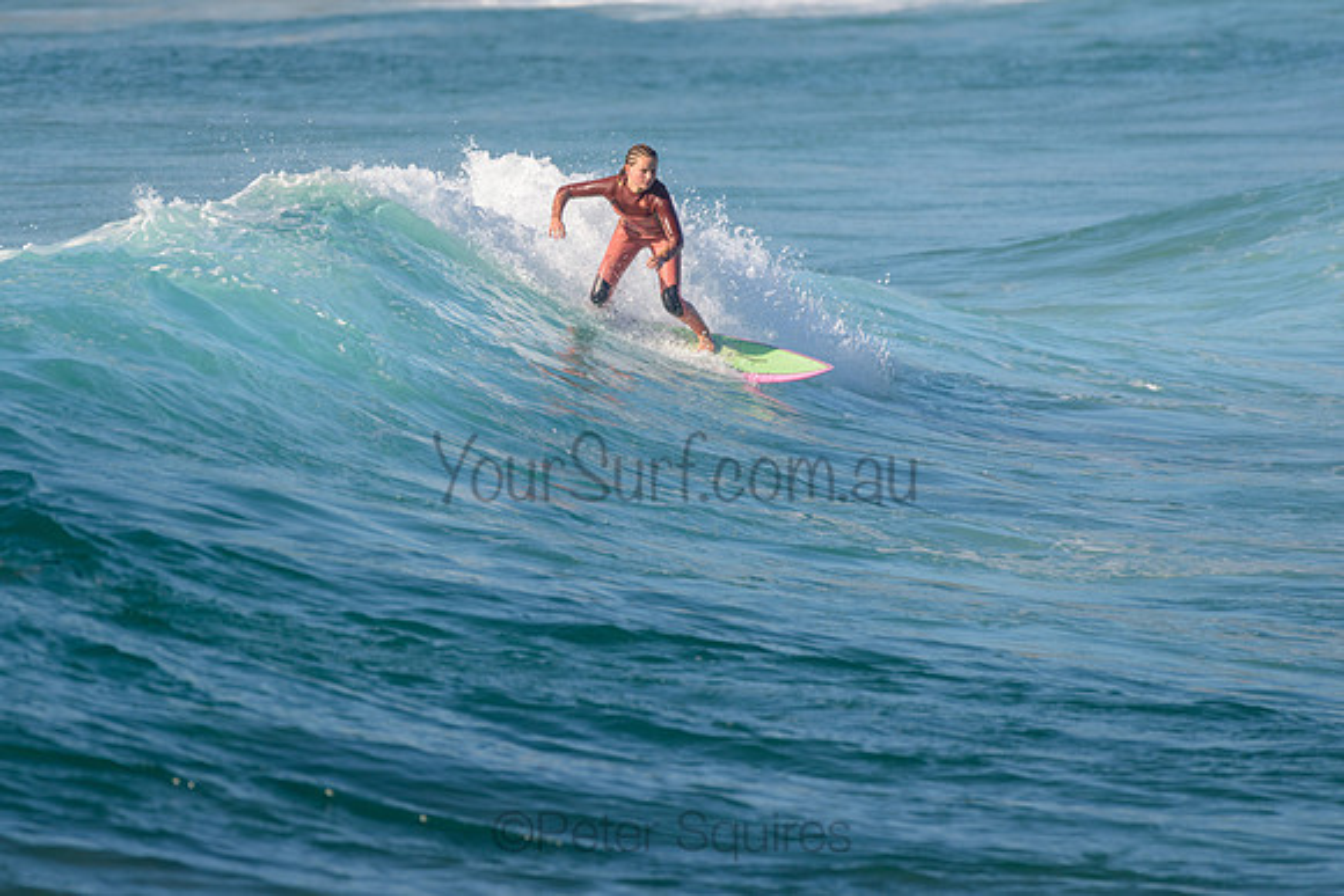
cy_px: 348
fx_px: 22862
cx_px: 521
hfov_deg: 3.4
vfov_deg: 2.2
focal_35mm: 612
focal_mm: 500
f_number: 5.6
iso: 400
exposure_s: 1/2000
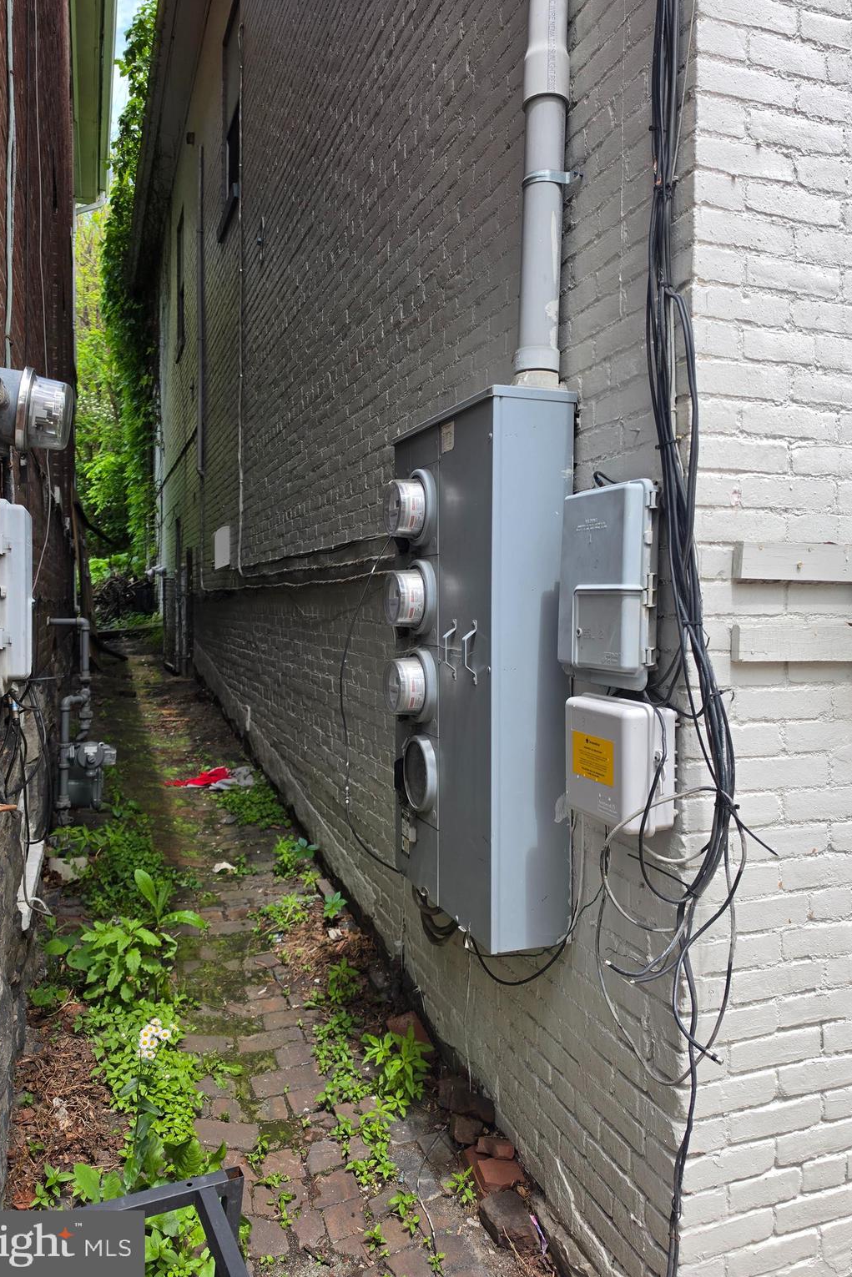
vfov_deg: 73.7
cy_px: 638
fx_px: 852
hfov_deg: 53.1
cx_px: 417
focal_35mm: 24
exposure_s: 1/1681
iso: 64
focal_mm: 6.5
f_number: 1.4
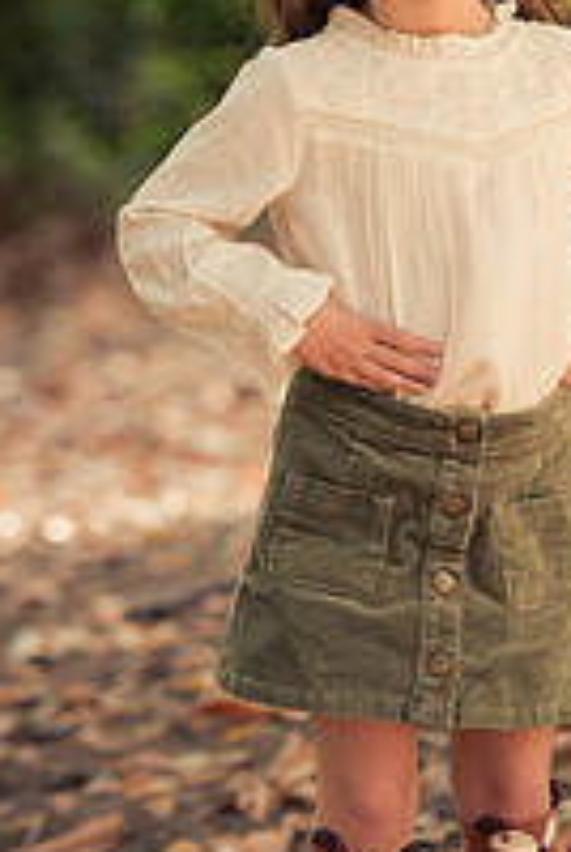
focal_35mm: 292
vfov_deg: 7.0
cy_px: 405
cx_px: 558
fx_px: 6923
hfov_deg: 4.7
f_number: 4
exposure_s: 1/320
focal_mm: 130
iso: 640
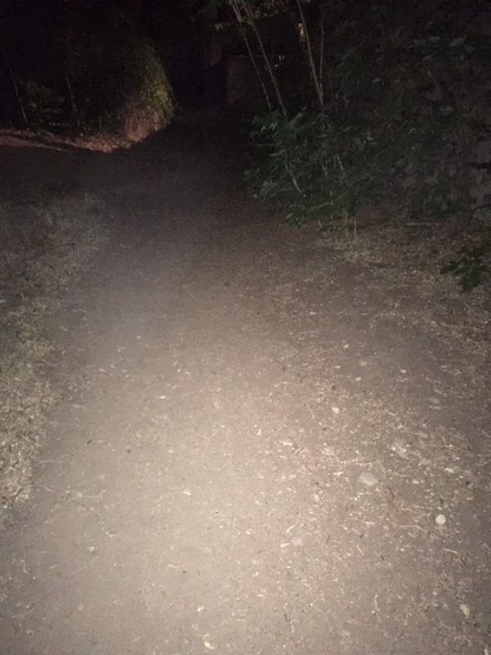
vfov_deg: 61.7
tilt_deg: -23.2
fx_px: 548
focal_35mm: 29
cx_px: 246
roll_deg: +1.3
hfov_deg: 48.2
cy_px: 328
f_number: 2.2
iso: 2000
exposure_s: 1/16
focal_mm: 4.15
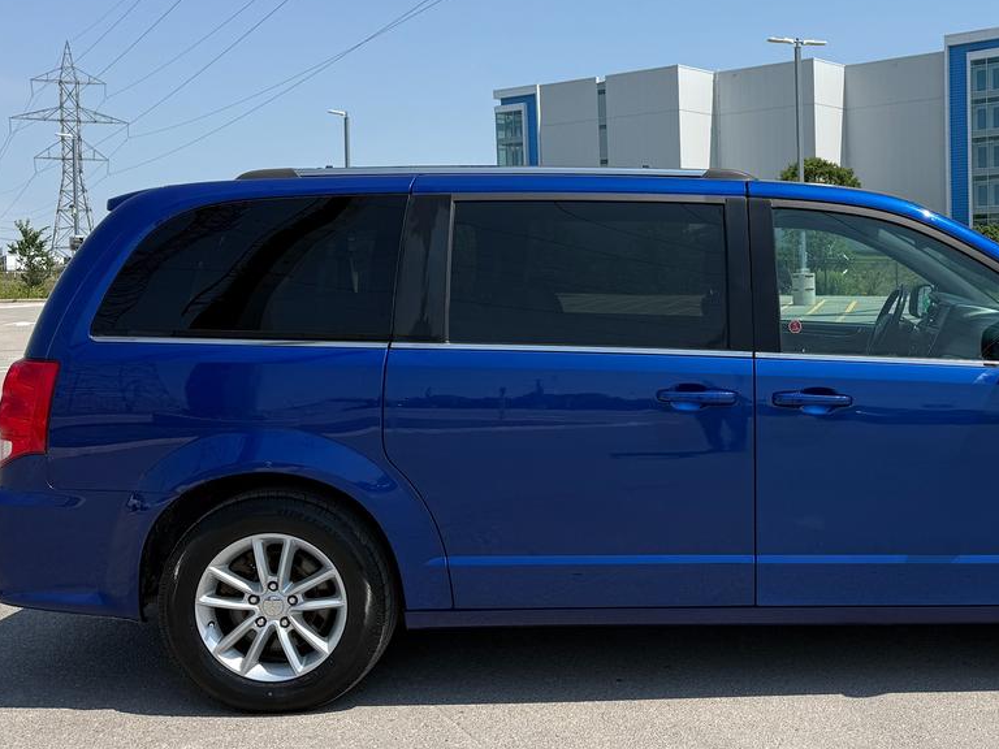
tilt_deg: -0.9
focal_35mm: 40
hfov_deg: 45.3
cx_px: 741
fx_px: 1154
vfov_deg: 35.8
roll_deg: +1.6
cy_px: 293
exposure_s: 1/4405
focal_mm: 6.76
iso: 80
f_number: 1.78
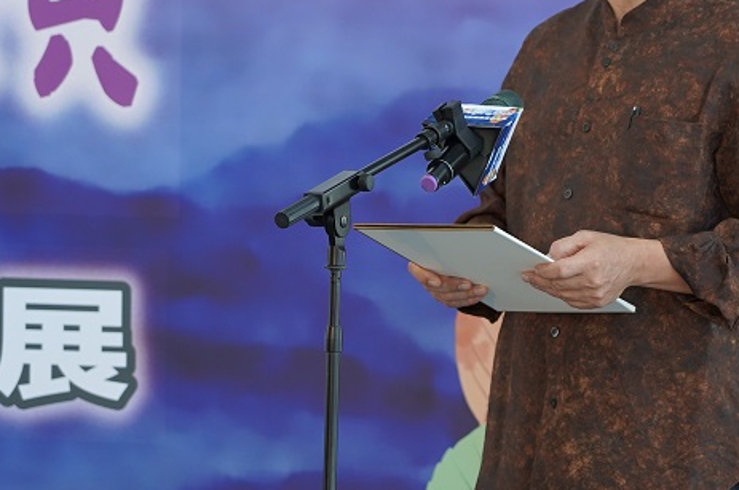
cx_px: 579
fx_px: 4201
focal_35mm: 205
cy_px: 228
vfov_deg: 6.7
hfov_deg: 10.0
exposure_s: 1/160
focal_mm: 105
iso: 800
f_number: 4
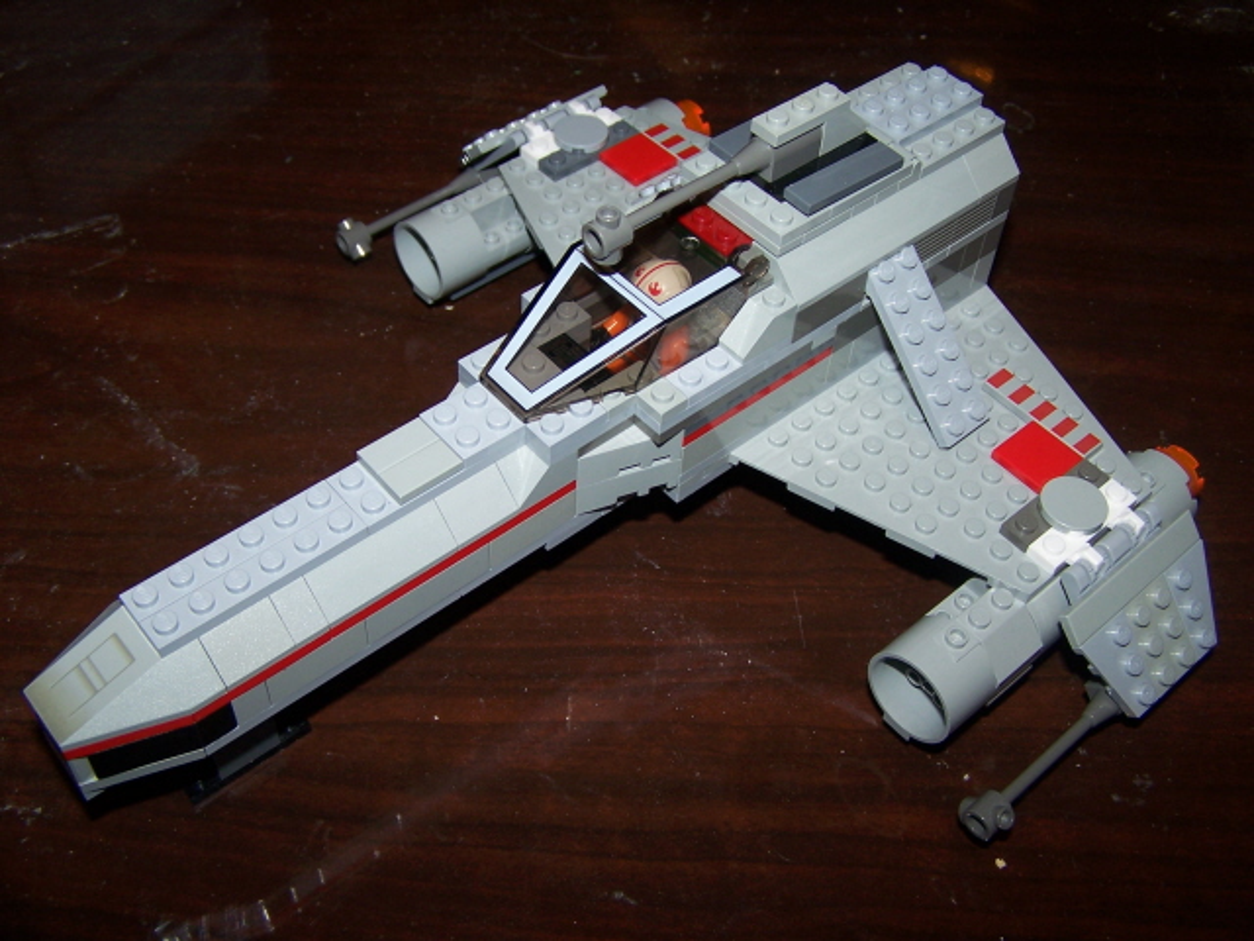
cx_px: 627
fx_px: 1377
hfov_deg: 49.0
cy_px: 470
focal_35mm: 38
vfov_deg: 37.7
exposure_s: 1/60
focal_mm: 6.3
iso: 80
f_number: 2.8
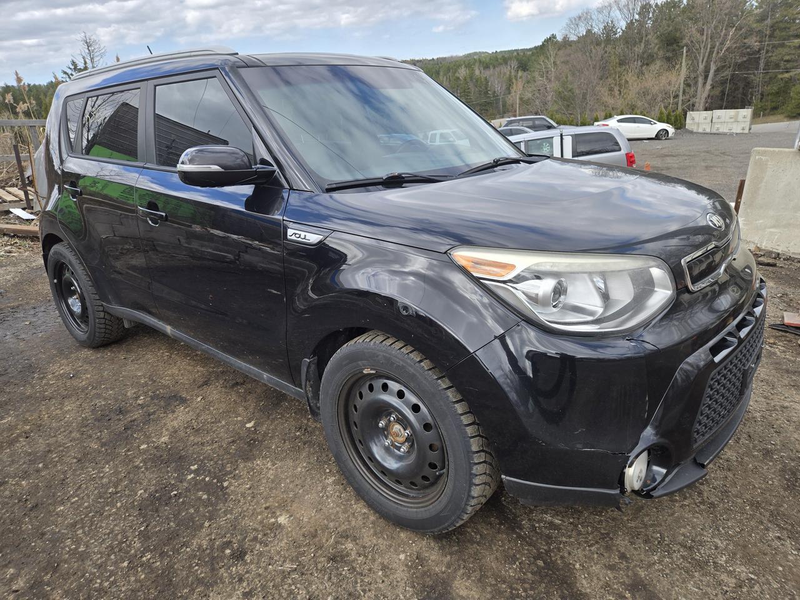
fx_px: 532
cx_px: 400
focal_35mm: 23
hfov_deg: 73.9
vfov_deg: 58.9
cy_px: 300
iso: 25
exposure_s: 1/740
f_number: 1.8
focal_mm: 5.4
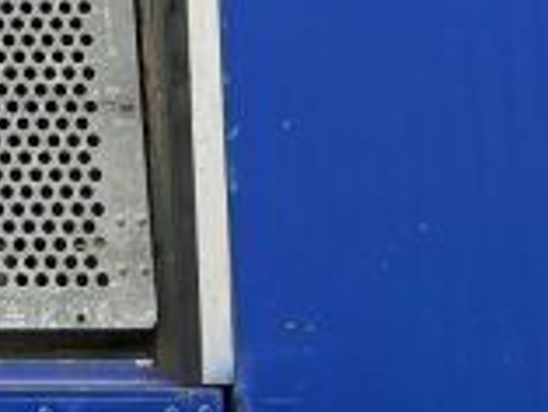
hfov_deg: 16.8
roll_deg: -1.0
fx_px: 1679
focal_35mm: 106
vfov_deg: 13.7
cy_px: -28
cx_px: -283
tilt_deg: +7.6
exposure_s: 1/121
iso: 32
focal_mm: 5.7
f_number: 1.5
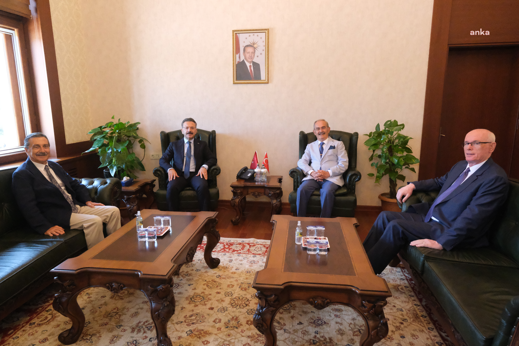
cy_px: 173
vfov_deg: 53.1
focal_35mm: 24
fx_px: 346
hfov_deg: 73.7
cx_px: 260
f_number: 5.6
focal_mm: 16
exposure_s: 1/280
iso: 12800
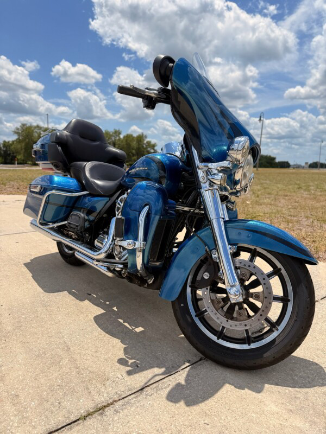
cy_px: 217
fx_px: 301
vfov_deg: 71.6
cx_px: 163
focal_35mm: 24
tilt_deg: -7.1
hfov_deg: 56.8
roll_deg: -0.2
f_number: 1.78
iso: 100
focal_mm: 6.76
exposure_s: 1/3584
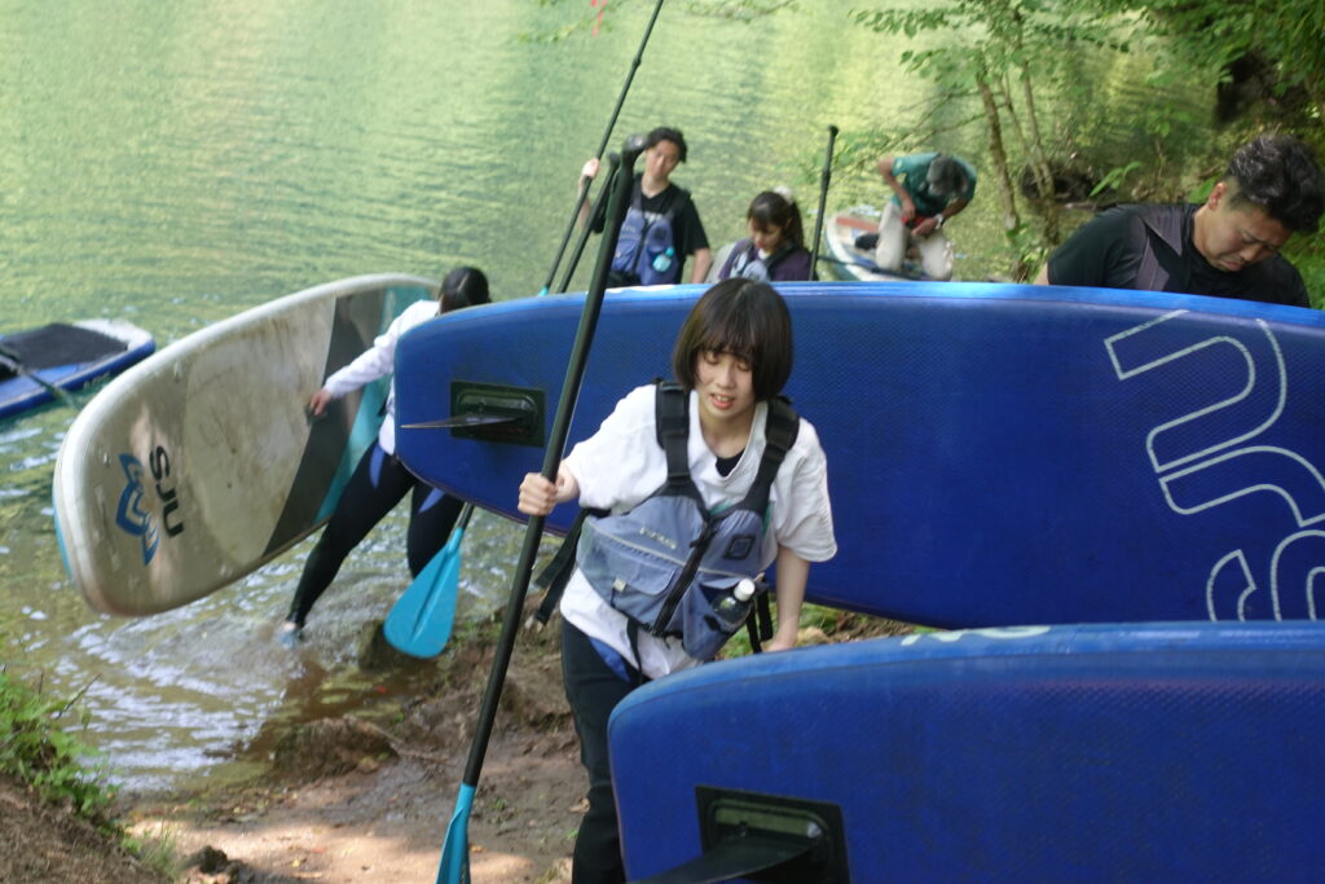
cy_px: 442
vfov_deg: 19.5
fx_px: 2577
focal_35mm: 70
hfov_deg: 28.8
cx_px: 662
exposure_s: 1/80
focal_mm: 25.7
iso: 125
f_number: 2.8
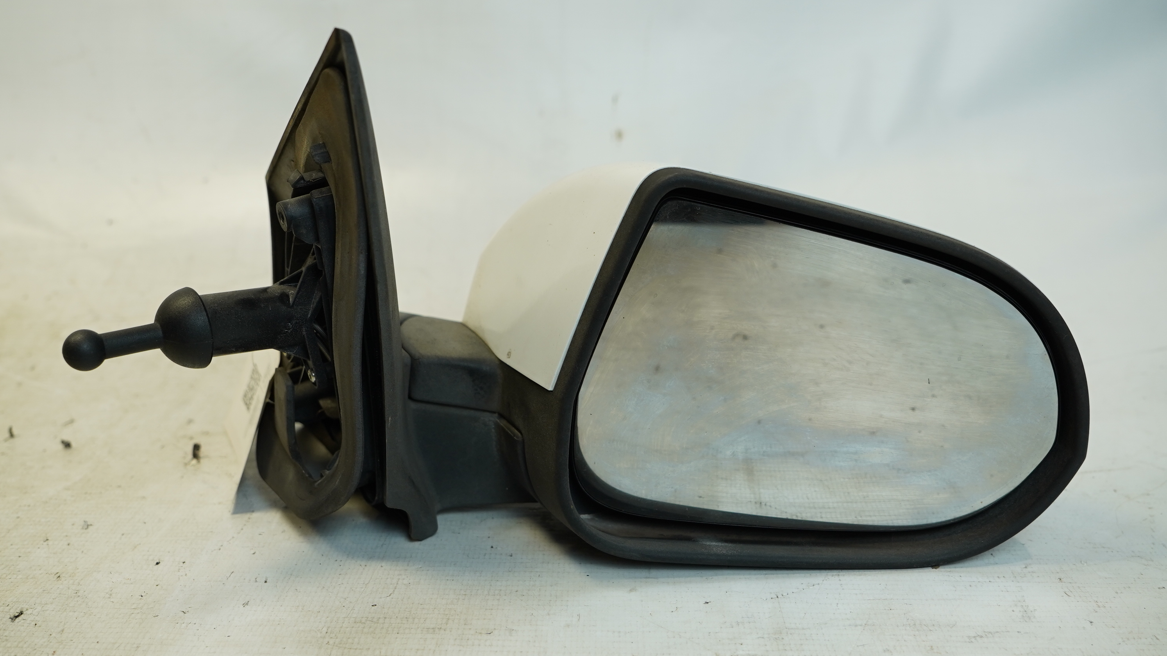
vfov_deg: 30.4
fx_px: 1207
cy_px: 340
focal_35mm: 39
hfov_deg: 51.6
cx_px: 587
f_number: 4
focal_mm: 25
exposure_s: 1/160
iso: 400
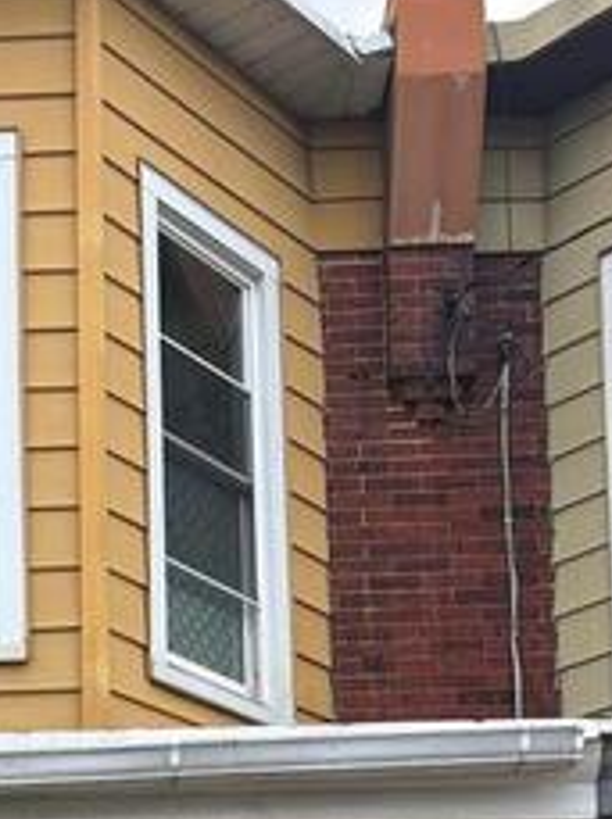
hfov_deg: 15.7
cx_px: -89
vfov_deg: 18.9
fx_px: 2151
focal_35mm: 91
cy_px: 1237
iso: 50
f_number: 1.6
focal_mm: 5.96
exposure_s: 1/1196
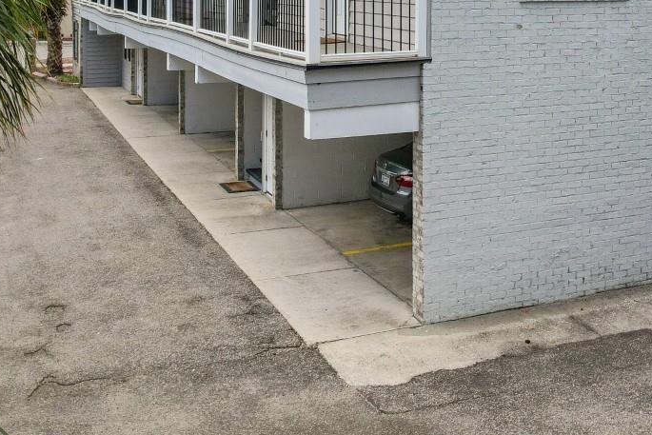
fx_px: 942
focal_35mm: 52
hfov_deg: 37.2
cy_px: -49
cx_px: 498
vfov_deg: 24.2
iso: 110
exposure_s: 1/500
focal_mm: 8.38
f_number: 2.8
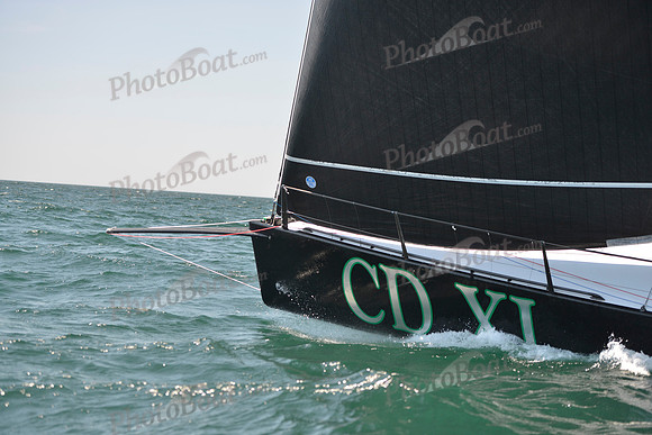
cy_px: 218
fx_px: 1268
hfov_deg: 28.8
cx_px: 326
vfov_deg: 19.5
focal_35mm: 70
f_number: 3.2
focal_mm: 70
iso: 400
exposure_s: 1/800
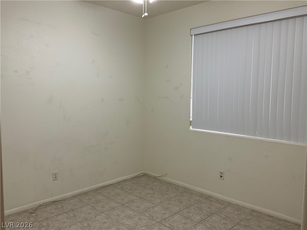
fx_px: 257
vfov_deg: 48.2
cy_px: 115
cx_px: 154
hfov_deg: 61.7
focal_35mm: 29
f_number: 1.8
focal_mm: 3
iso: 64
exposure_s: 1/60
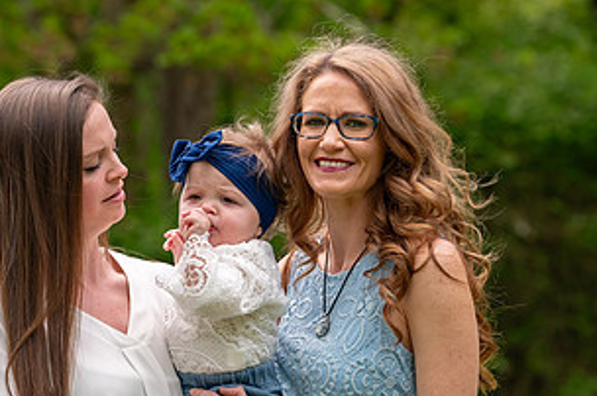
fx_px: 4572
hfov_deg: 7.5
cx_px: 216
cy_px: 205
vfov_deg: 5.0
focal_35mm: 276
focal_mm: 135
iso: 400
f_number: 5
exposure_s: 1/800
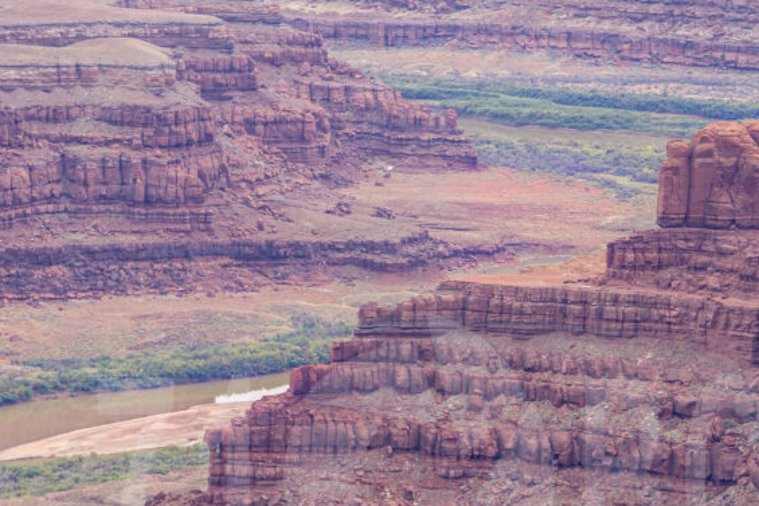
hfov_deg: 6.3
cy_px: 376
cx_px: 411
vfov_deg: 4.2
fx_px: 6875
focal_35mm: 326
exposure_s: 1/320
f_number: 5
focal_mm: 120
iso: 200
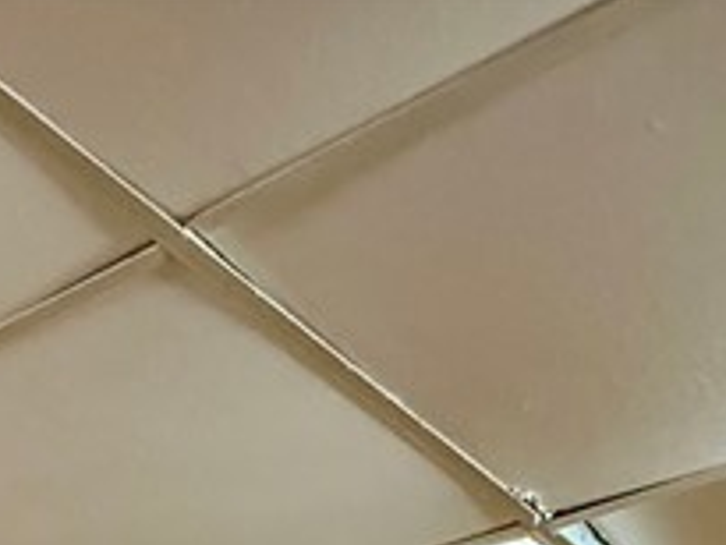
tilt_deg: -8.1
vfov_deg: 13.9
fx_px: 1469
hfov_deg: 26.8
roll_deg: +1.1
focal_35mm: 70
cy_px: 1345
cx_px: 74
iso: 640
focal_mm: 2.22
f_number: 2.2
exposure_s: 1/60
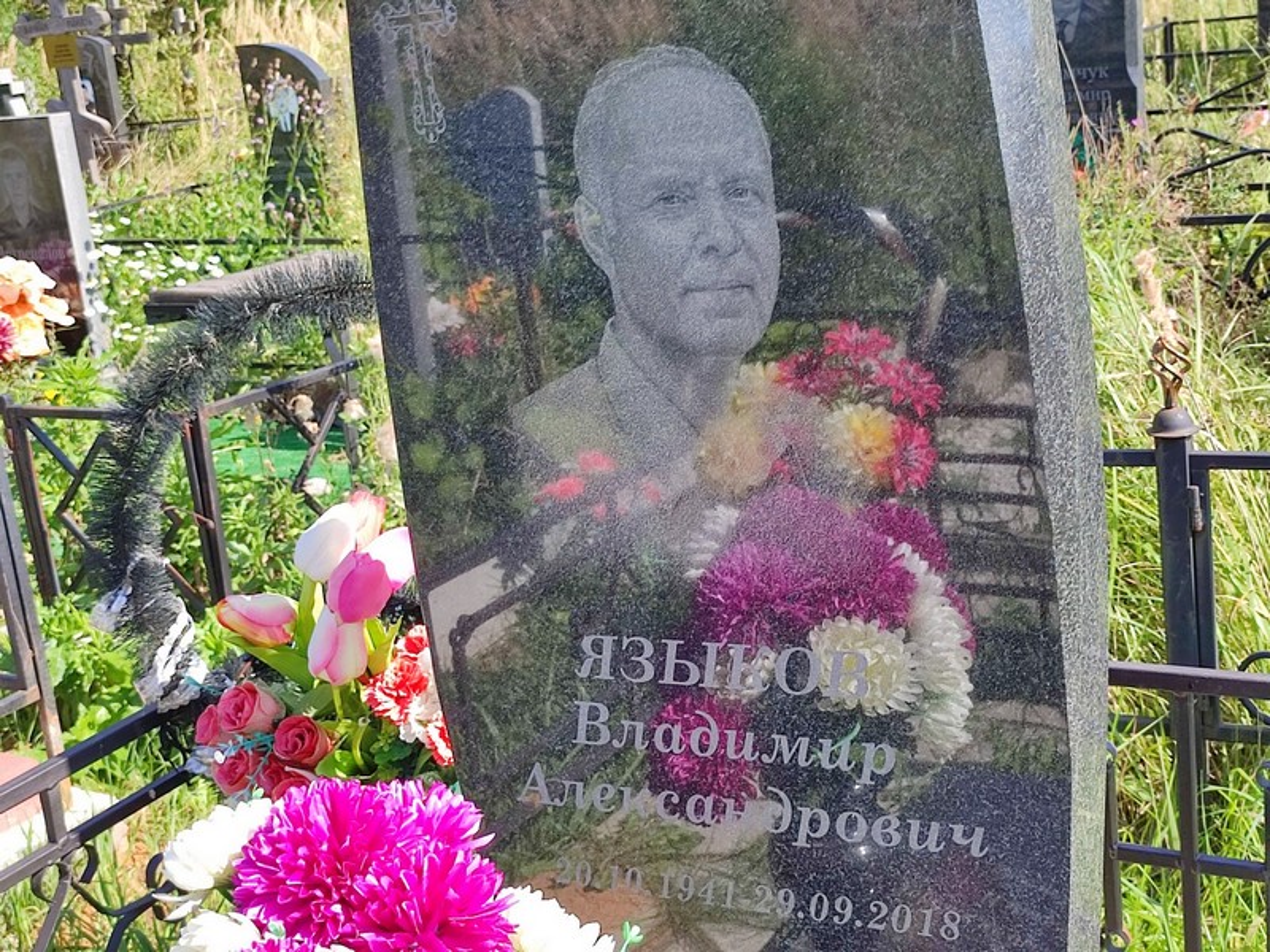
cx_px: 635
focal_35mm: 25
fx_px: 917
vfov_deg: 54.9
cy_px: 476
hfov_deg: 69.4
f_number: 1.9
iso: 50
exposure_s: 1/272
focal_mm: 6.04
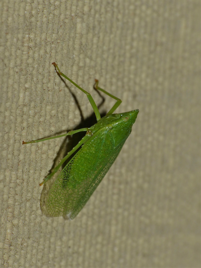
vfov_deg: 10.5
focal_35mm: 189
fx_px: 1463
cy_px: 134
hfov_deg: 7.9
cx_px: 100
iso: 200
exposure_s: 1/4000
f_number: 8
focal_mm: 34
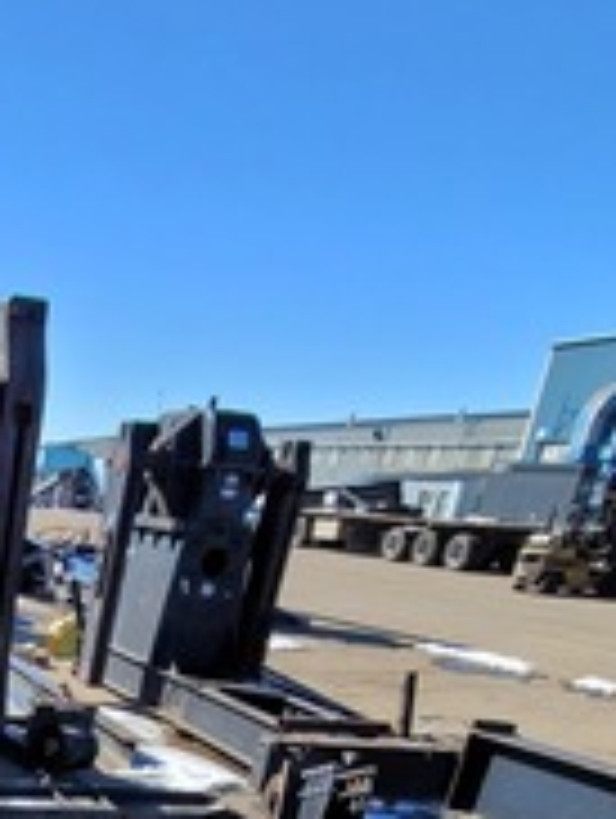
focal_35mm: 38
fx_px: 900
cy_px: 943
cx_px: -121
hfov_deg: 31.7
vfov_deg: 38.5
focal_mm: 2.2
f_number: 2.2
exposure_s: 1/1576
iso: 64
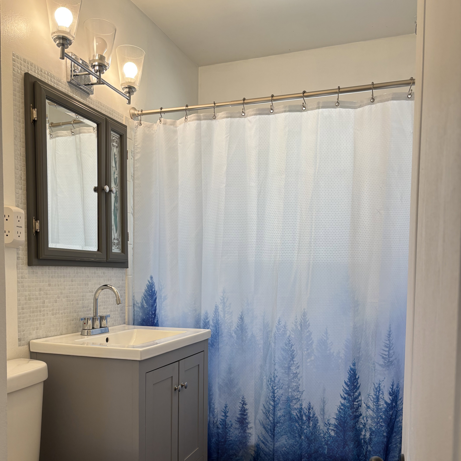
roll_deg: -1.1
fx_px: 467
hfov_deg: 52.5
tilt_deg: -4.0
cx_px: 229
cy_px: 300
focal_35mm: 31
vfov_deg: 51.7
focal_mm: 5.96
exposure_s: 1/120
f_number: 1.6
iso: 50
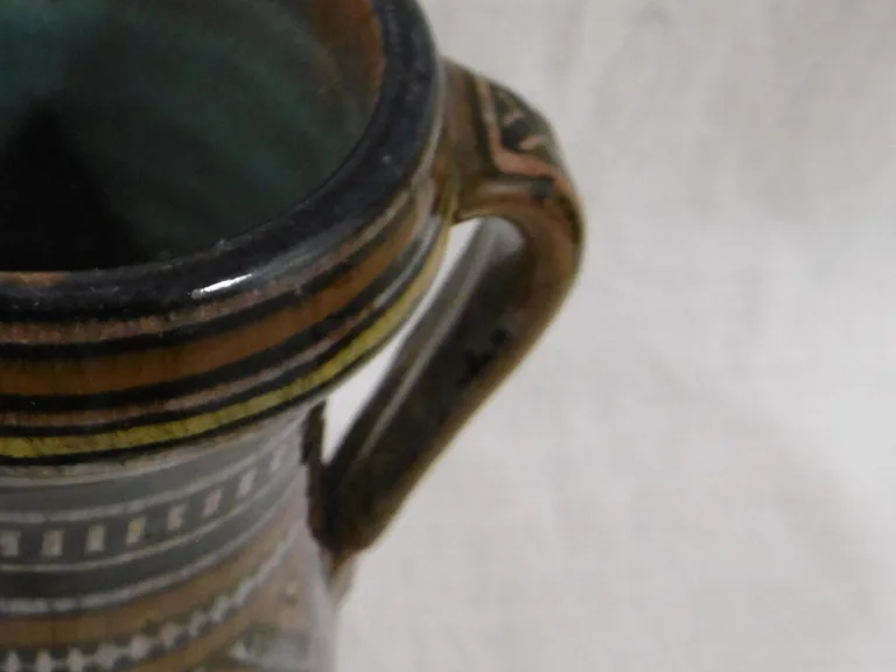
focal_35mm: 50
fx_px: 1294
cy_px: 307
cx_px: 0
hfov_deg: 34.7
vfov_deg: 29.1
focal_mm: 4.3
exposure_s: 1/50
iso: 400
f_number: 3.1
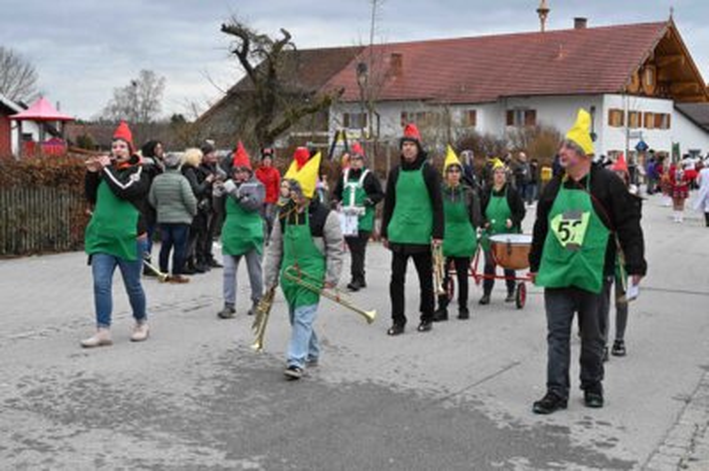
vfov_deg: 25.5
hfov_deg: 37.5
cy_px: 236
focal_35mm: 53
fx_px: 1043
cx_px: 354
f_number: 13
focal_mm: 53
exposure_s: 1/640
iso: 2500
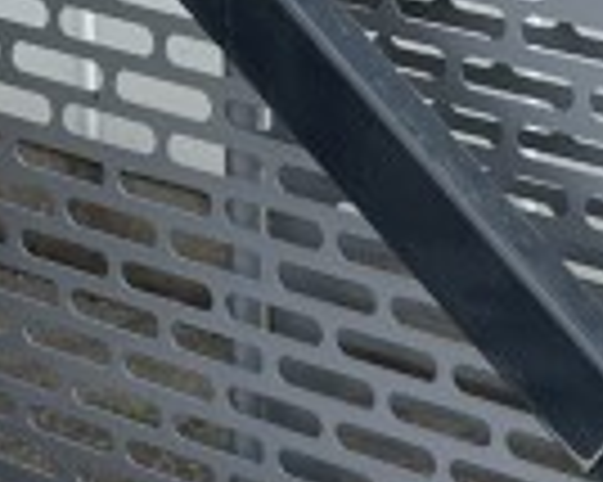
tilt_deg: -27.8
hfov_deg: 10.8
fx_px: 3192
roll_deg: -1.4
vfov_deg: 8.4
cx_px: 418
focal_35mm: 179
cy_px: 707
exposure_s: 1/1107
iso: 80
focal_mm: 6.86
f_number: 1.78
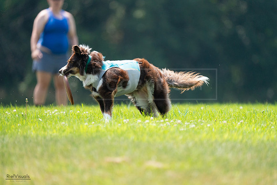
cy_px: 92
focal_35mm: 600
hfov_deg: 3.4
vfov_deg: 2.3
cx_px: 138
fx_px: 4618
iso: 3200
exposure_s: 1/4000
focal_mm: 600
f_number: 6.3
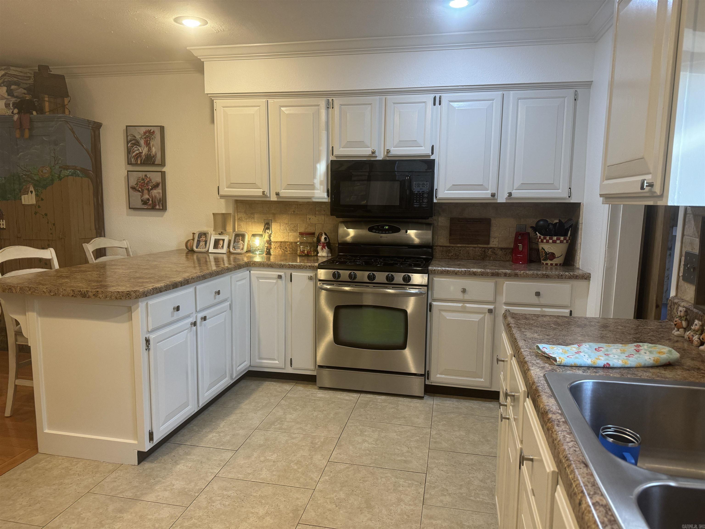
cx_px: 352
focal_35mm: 24
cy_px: 264
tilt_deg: -8.1
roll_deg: -0.5
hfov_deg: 71.6
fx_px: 489
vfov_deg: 56.8
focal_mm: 6.76
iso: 160
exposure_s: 1/60
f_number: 1.78
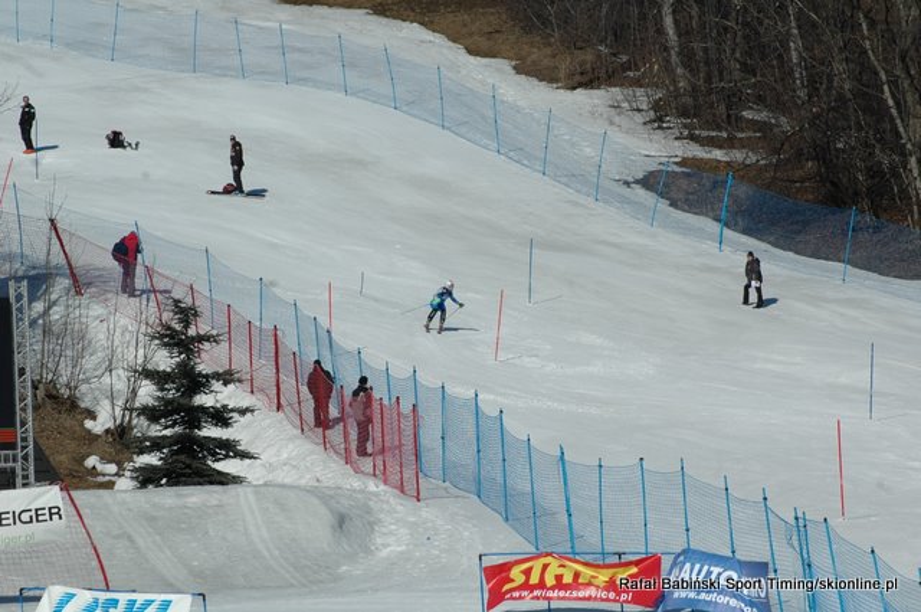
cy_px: 306
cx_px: 460
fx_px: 4982
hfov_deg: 10.6
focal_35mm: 195
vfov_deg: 7.0
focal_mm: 130
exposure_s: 1/1250
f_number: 9
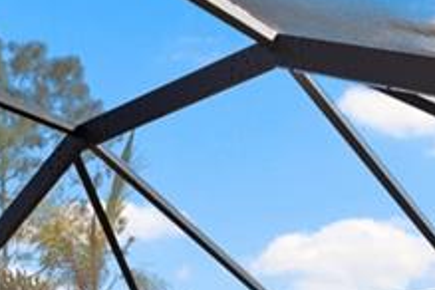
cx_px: -56
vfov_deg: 15.8
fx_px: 874
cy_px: 533
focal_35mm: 72
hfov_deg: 25.7
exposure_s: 1/20
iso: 320
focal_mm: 15.5
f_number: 9
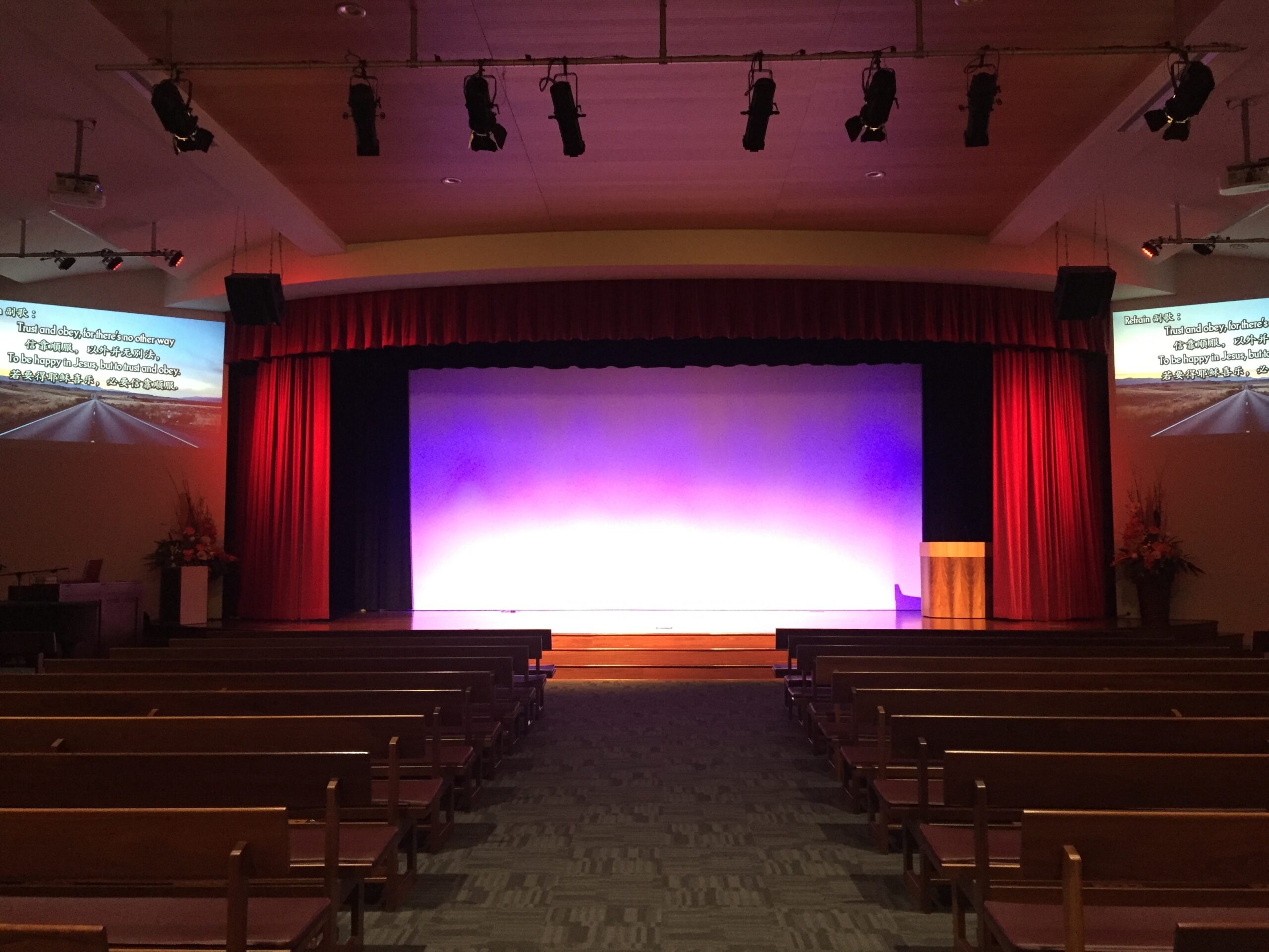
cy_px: 476
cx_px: 634
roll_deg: -1.2
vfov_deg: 48.2
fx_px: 1063
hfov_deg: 61.7
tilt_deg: +4.4
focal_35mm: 29
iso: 200
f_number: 2.2
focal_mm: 4.15
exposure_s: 1/33
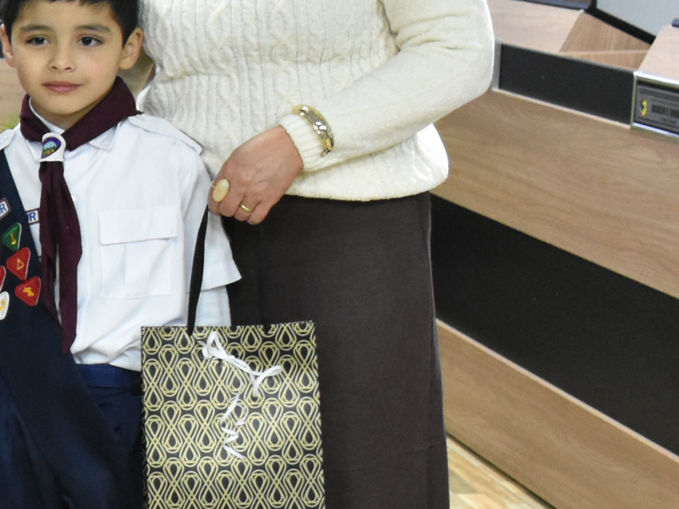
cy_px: 253
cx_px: -439
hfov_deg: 16.9
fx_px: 1981
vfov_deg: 14.7
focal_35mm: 101
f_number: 4.5
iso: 2500
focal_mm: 18
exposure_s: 1/80
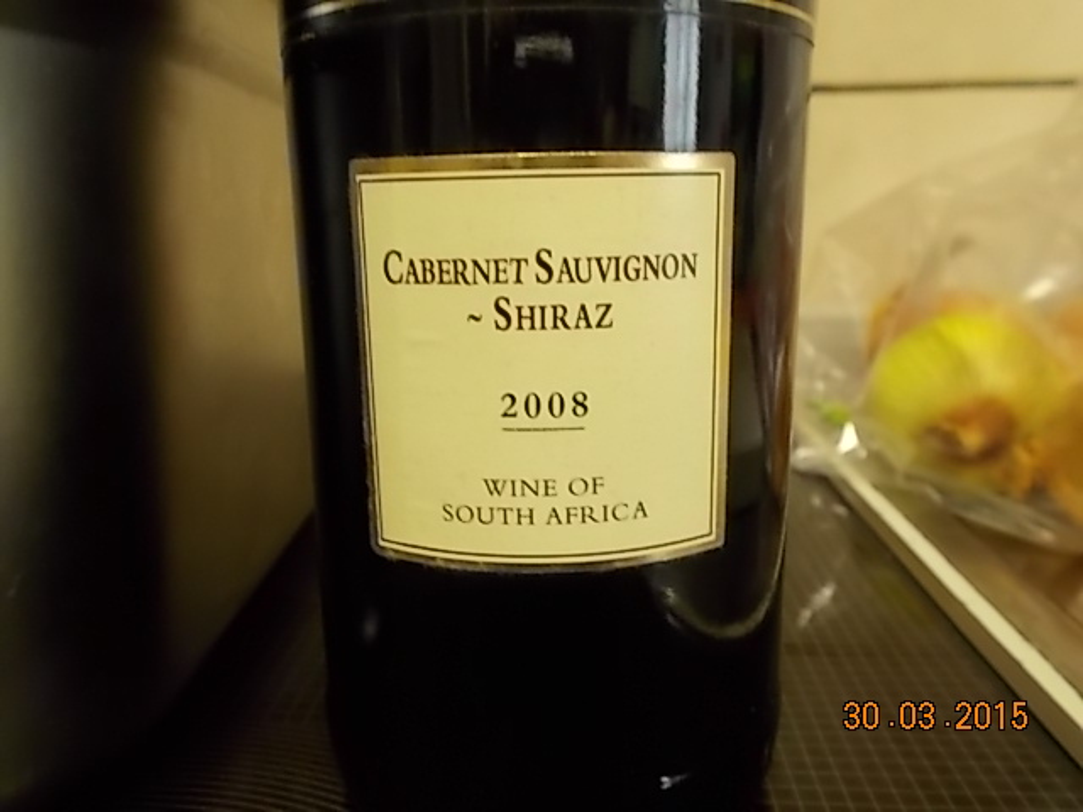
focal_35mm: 30
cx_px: 542
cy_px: 406
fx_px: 939
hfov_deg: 60.0
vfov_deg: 46.8
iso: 200
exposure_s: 1/5
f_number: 3.4
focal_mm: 5.3
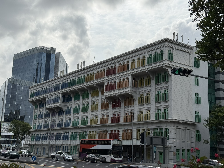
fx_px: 311
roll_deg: -2.2
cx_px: 112
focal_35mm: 48
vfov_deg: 30.3
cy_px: 84
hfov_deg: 39.7
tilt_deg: +11.6
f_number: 1.78
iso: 64
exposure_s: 1/11364
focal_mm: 6.76
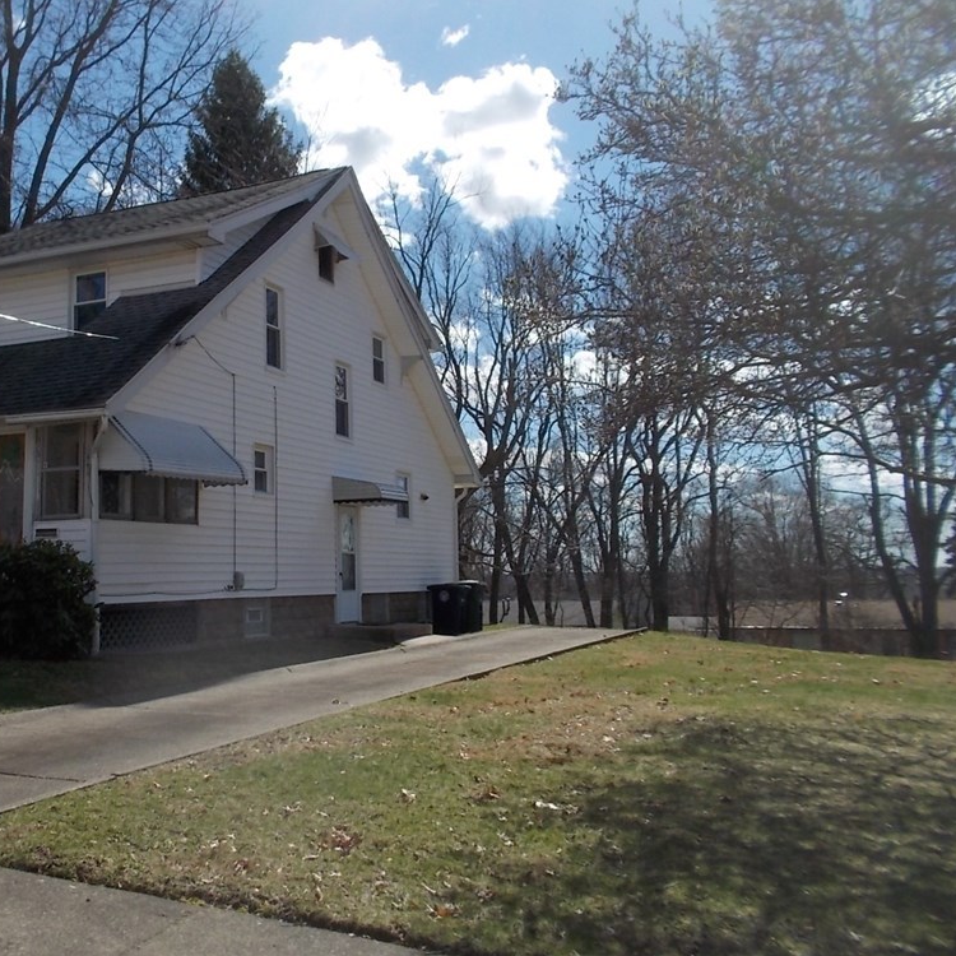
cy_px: 468
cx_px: 329
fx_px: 1094
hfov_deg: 46.6
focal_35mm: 35
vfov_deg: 47.2
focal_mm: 4.1
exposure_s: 1/1250
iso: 80
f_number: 3.3
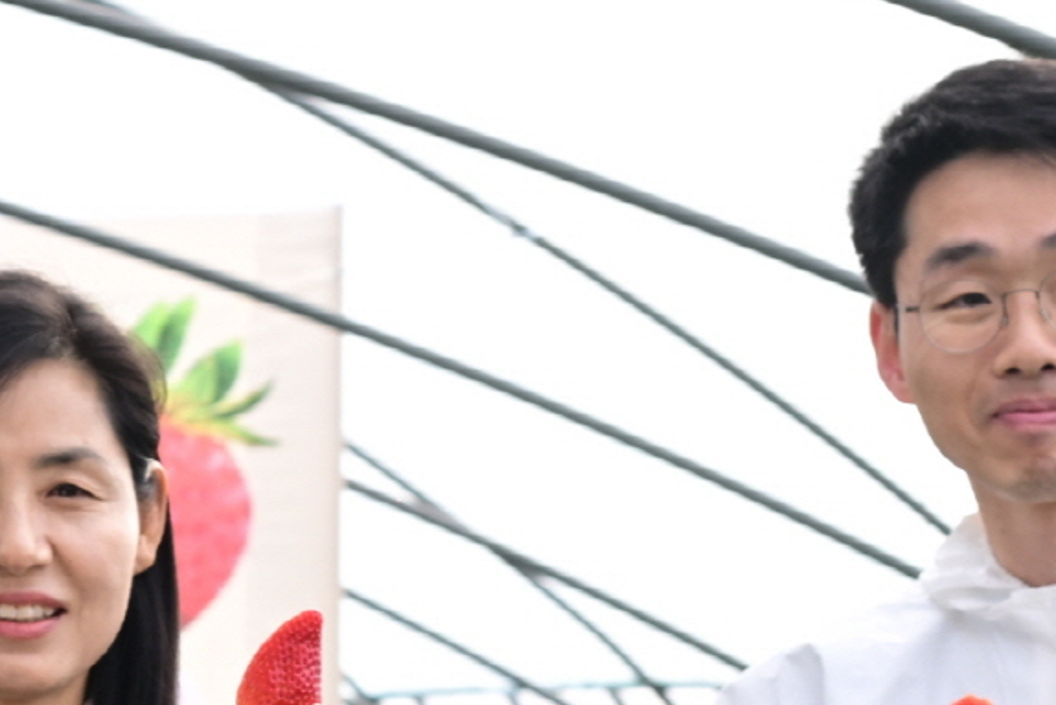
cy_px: 545
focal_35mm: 230
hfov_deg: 8.8
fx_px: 6748
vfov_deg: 6.0
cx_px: -425
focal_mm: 44
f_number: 5
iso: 125
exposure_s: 1/125
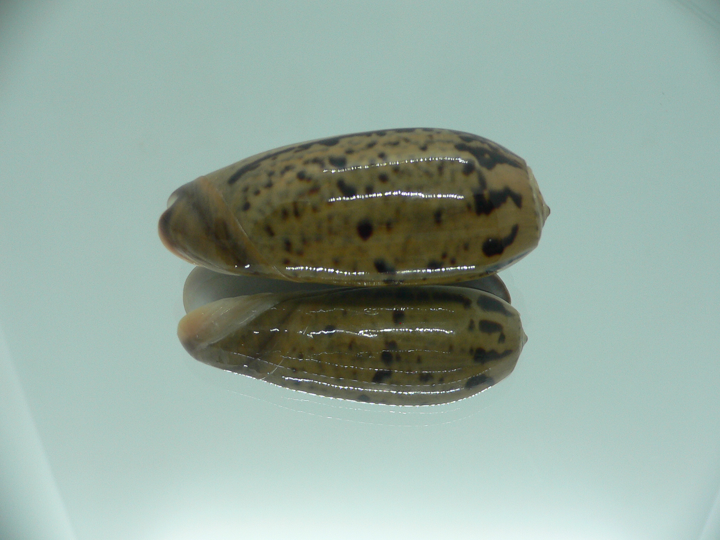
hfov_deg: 52.6
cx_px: 360
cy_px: 270
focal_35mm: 35
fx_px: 728
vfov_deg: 40.7
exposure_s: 1/60
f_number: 2.8
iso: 100
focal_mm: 4.6
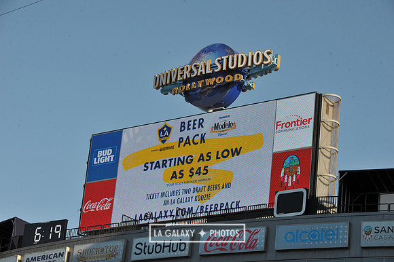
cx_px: 197
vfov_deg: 13.0
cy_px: 131
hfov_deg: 19.5
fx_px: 1148
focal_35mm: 105
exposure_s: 1/400
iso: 200
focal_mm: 105
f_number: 10
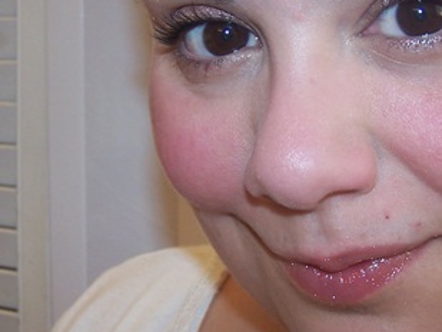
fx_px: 958
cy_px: 172
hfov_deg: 26.0
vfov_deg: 19.7
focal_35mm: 75
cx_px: 253
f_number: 2.8
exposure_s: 1/60
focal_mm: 6.3
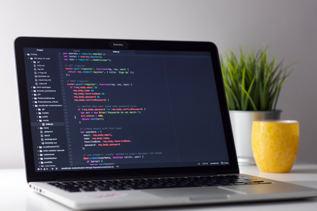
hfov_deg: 23.1
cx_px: 175
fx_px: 775
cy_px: 123
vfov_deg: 15.5
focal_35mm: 88
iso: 800
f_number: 2.8
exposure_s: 1/100
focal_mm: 50
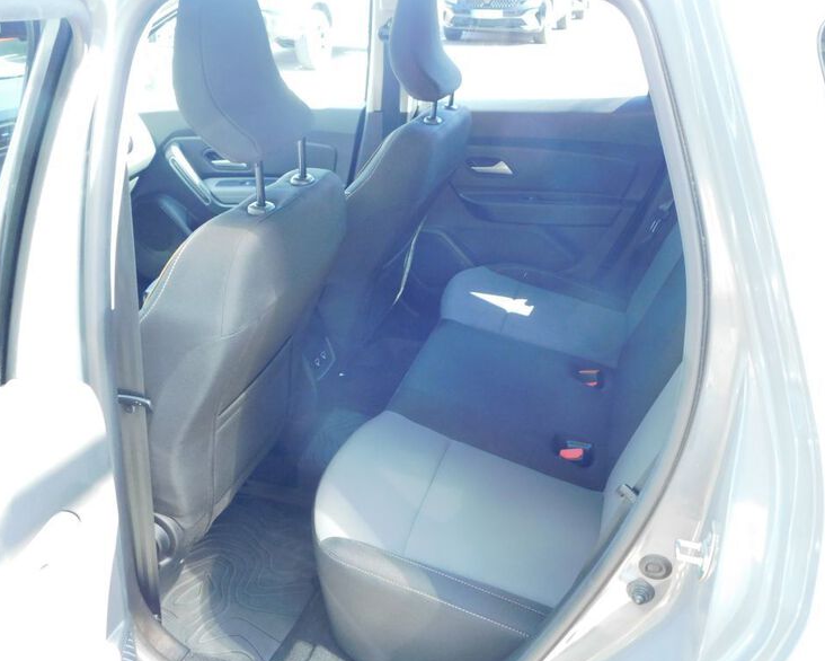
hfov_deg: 55.6
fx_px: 782
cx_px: 428
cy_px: 337
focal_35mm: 32
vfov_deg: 45.8
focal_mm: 5.3
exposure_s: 1/30
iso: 360
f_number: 3.2
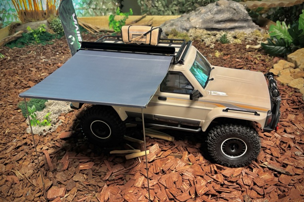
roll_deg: +0.9
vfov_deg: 46.4
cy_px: 107
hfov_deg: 65.5
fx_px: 236
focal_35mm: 28
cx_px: 153
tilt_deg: -28.6
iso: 400
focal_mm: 5.96
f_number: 1.6
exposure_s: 1/33
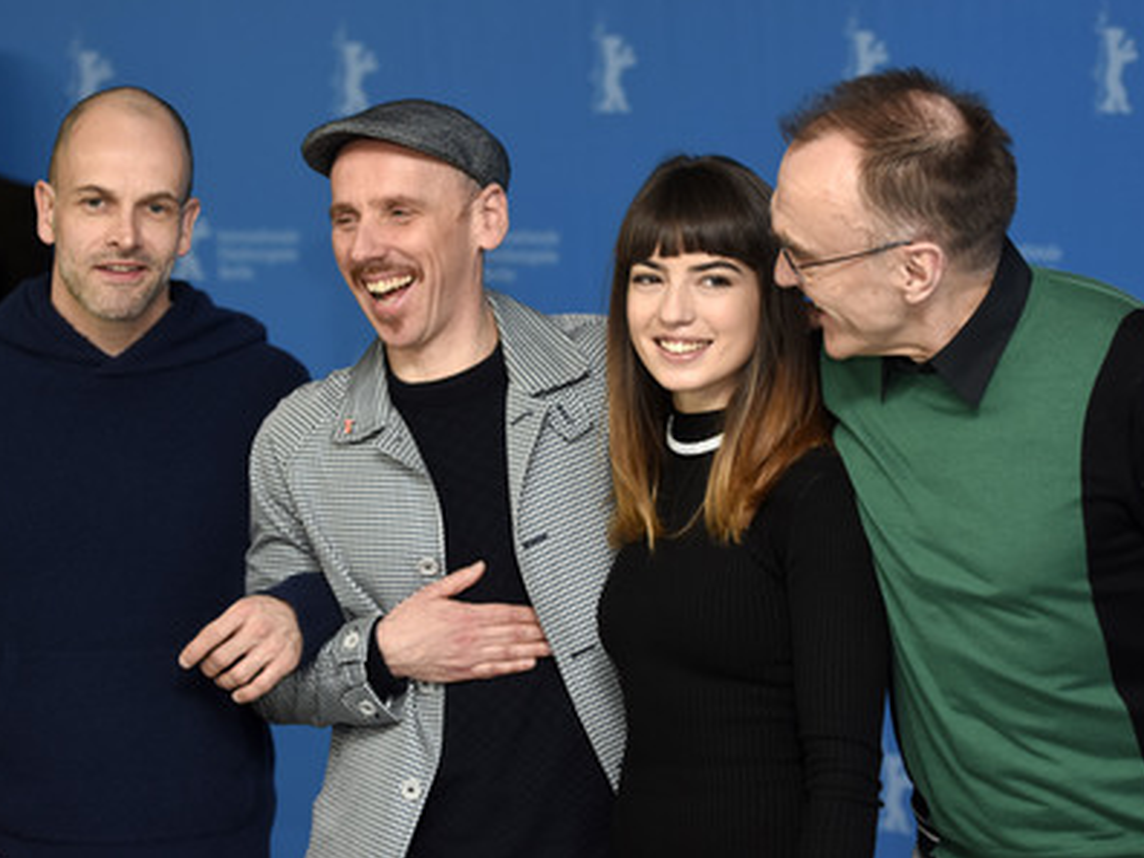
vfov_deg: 12.9
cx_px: 545
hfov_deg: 17.1
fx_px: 3801
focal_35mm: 115
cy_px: 428
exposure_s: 1/320
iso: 640
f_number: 3.2
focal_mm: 70
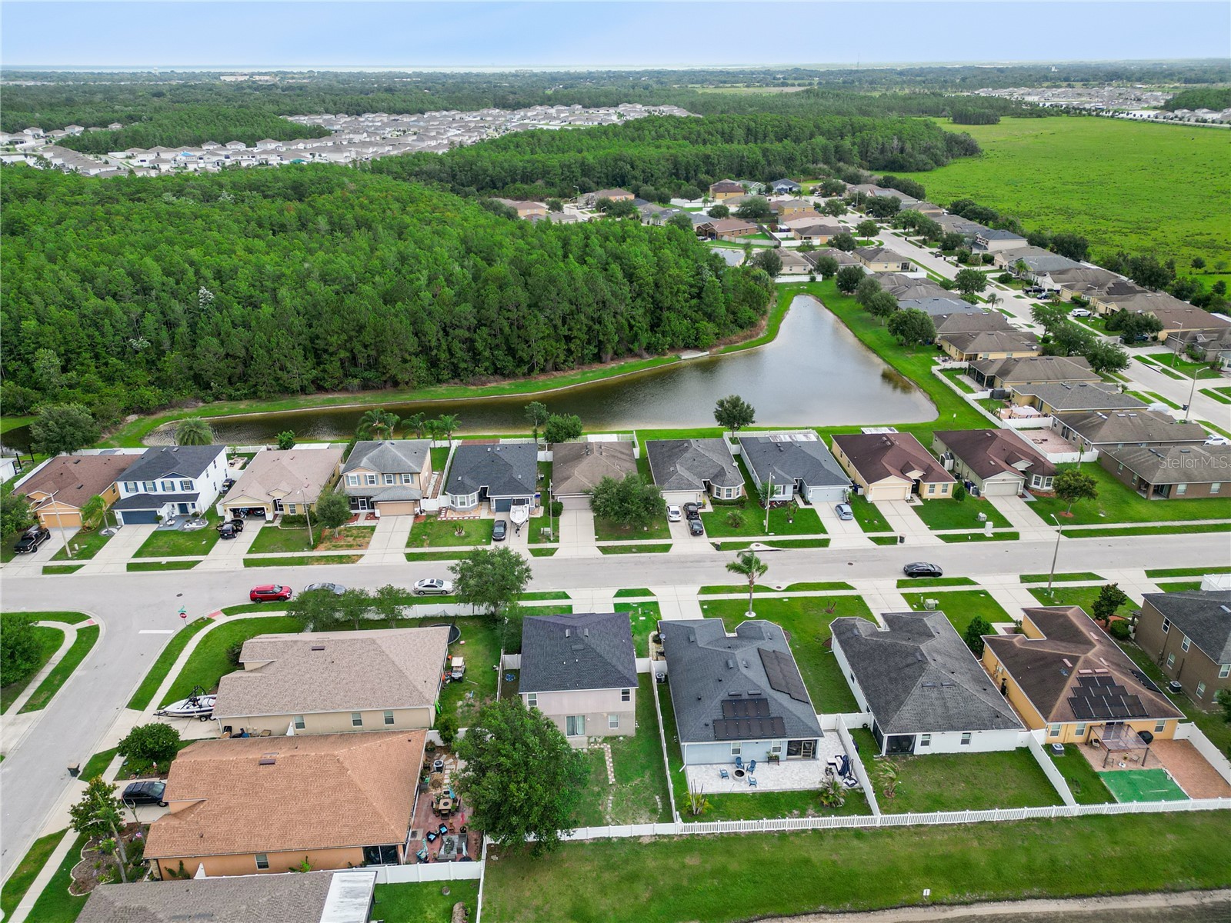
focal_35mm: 24
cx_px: 616
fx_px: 853
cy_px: 462
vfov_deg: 56.8
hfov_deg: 71.6
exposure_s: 1/1250
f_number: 1.7
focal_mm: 6.7
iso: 200
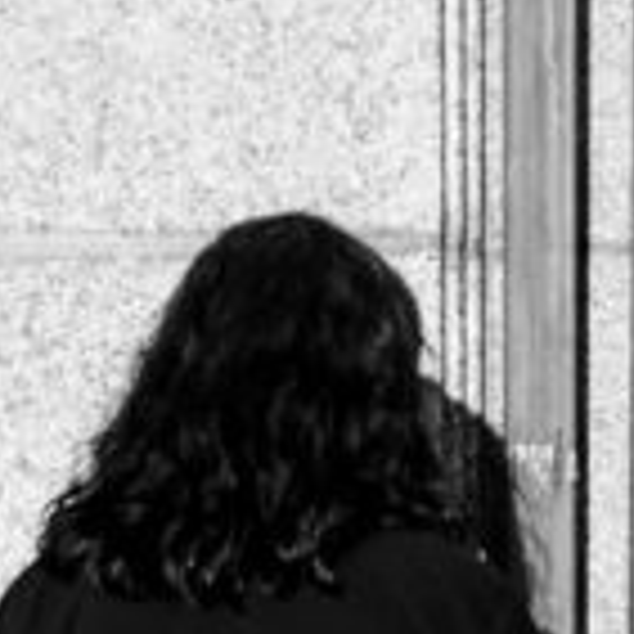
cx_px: 483
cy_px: 1214
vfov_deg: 10.5
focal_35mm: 154
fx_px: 3191
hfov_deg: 11.3
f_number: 1.68
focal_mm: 6.9
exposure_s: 1/979
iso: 33
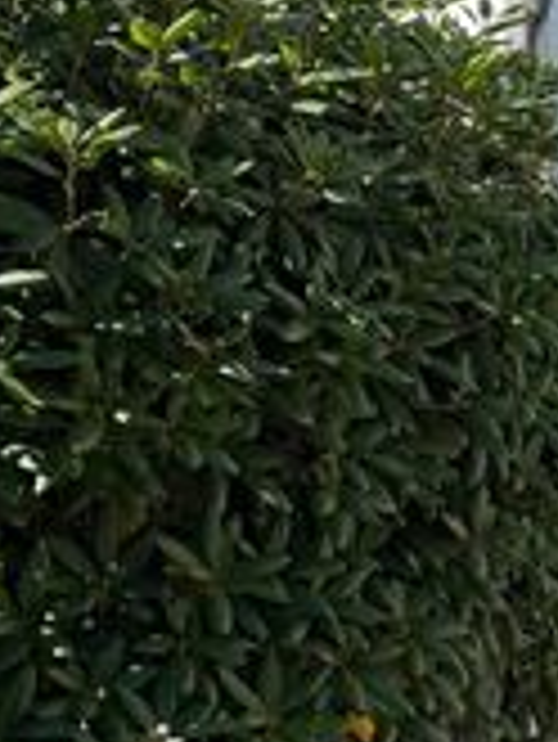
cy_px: 659
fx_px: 2082
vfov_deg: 19.9
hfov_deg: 14.8
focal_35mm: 97
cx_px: 639
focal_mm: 6.76
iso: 80
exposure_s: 1/3145
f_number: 1.78
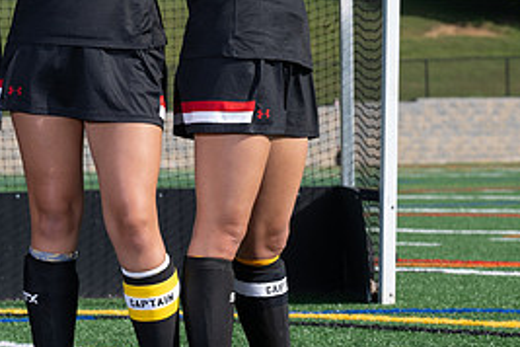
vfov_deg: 5.9
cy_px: 78
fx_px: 3365
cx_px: 204
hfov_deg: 8.8
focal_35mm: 233
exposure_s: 1/250
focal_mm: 70
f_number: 5.6
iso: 40
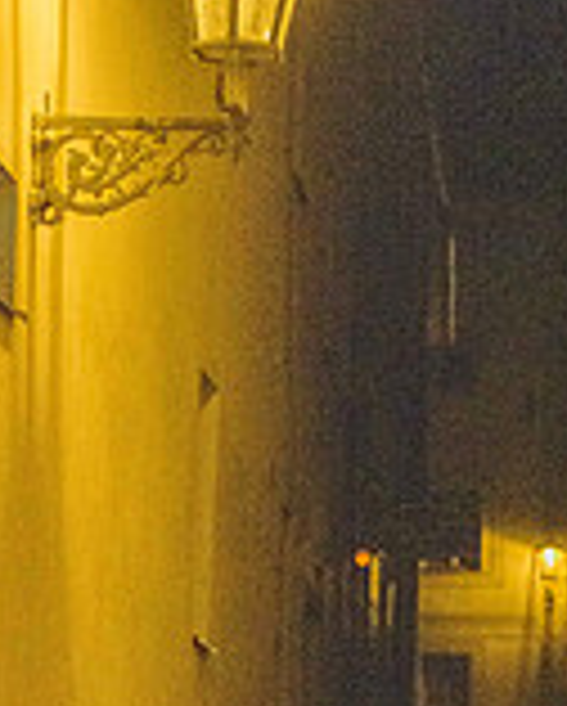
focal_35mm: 129
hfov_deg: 11.9
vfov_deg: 14.8
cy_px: 522
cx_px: 446
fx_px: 2701
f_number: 2.8
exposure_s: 1/8000
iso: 12800
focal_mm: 48
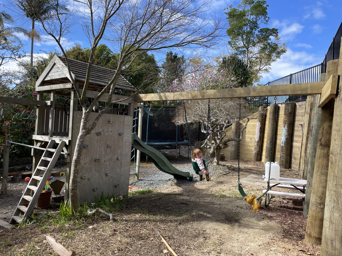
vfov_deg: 53.1
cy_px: 128
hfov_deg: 67.3
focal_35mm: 26
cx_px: 171
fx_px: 257
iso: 32
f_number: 1.6
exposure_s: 1/1453
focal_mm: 4.2
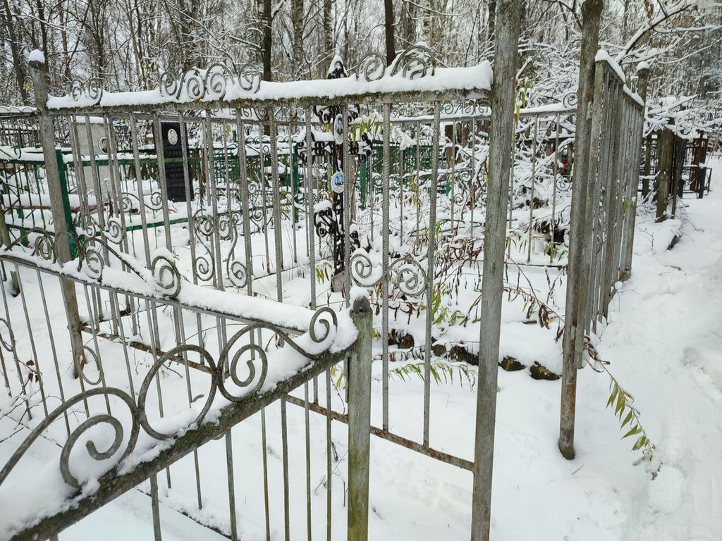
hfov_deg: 69.4
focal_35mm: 25
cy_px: 270
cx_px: 361
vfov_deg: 54.9
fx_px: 521
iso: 58
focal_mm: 6.04
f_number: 1.9
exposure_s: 1/50
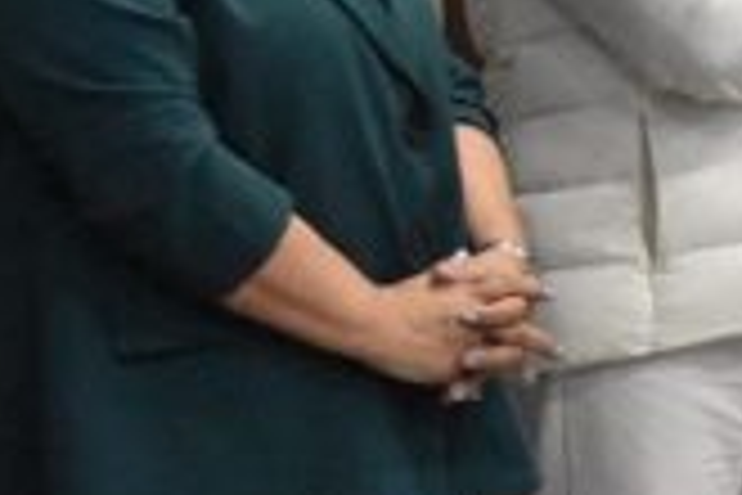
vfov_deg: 5.9
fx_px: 4783
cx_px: 2141
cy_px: 155
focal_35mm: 232
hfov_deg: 7.8
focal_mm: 25
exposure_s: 1/500
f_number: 5
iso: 5000
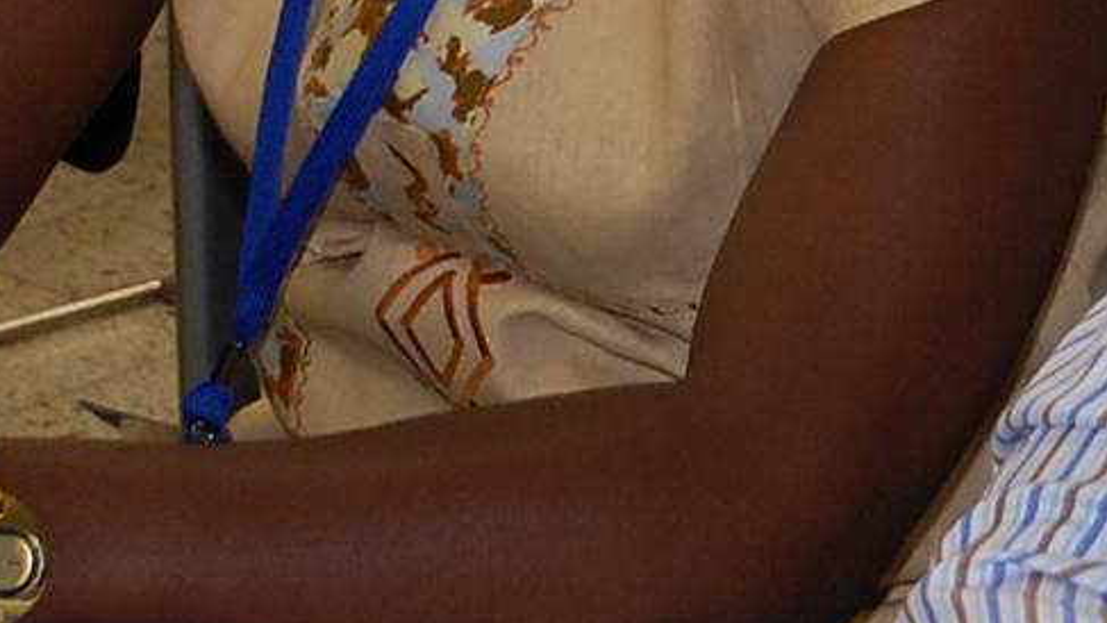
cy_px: -341
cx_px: 1273
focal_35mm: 160
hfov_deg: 13.1
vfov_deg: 7.4
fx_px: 4697
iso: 400
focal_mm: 22
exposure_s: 1/60
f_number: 4
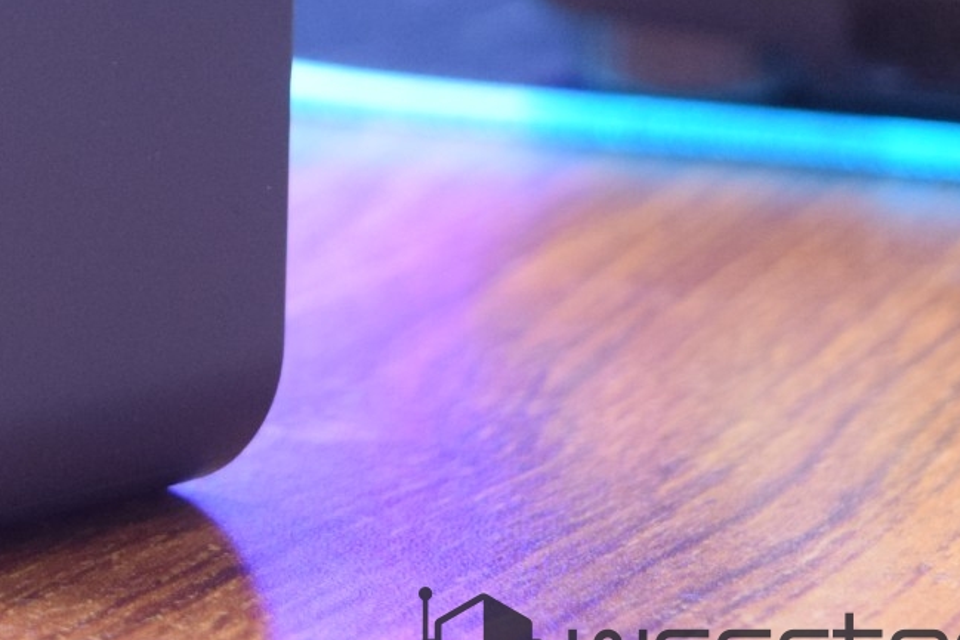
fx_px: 5992
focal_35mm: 225
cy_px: -359
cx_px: -519
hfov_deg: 8.9
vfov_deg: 6.0
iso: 1600
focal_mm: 45
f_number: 6.3
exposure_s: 1/8
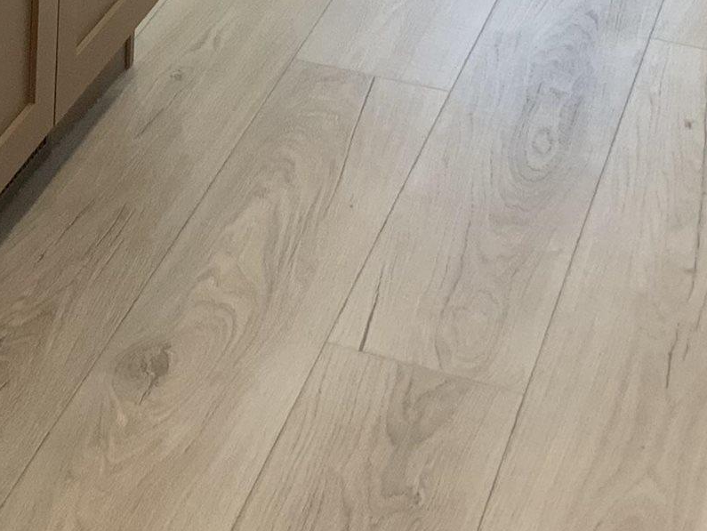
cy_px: -87
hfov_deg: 16.9
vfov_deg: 12.9
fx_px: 2289
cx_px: -90
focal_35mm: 112
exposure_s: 1/120
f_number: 1.8
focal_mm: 3
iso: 64
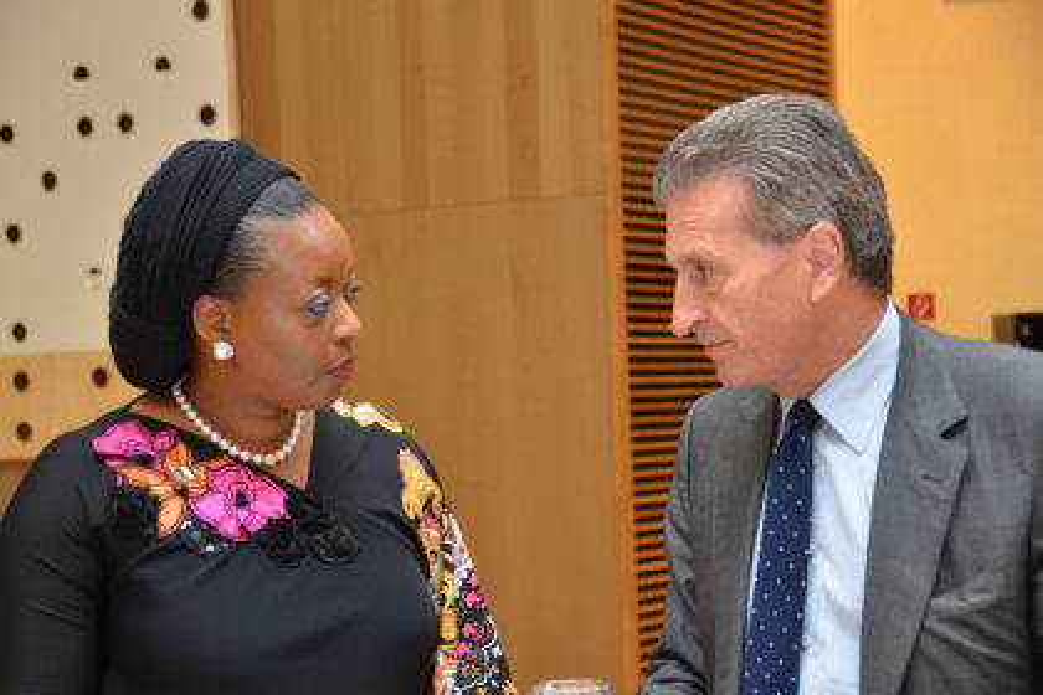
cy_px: 348
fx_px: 2260
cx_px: 522
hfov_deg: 26.0
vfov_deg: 17.5
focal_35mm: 78
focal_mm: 52
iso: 800
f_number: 4.8
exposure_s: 1/60
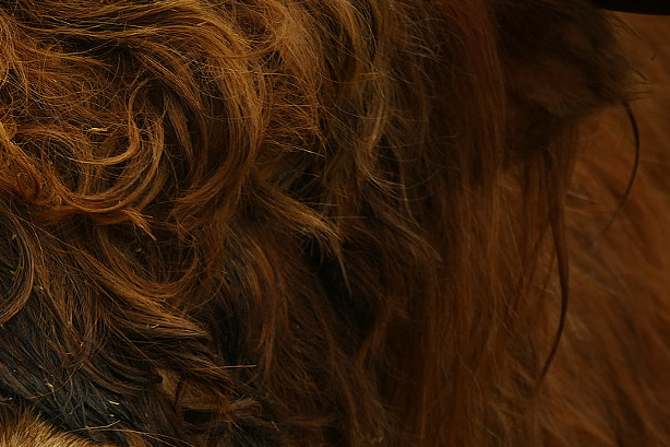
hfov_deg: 2.0
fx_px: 19405
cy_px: 324
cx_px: -38
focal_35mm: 1043
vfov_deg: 1.3
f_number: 4
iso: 125
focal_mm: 146
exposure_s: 1/125
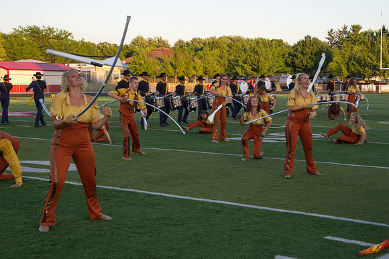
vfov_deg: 21.4
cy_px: 128
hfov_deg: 31.6
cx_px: 236
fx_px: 684
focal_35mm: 63
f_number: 8
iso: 640
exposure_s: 1/250
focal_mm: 45
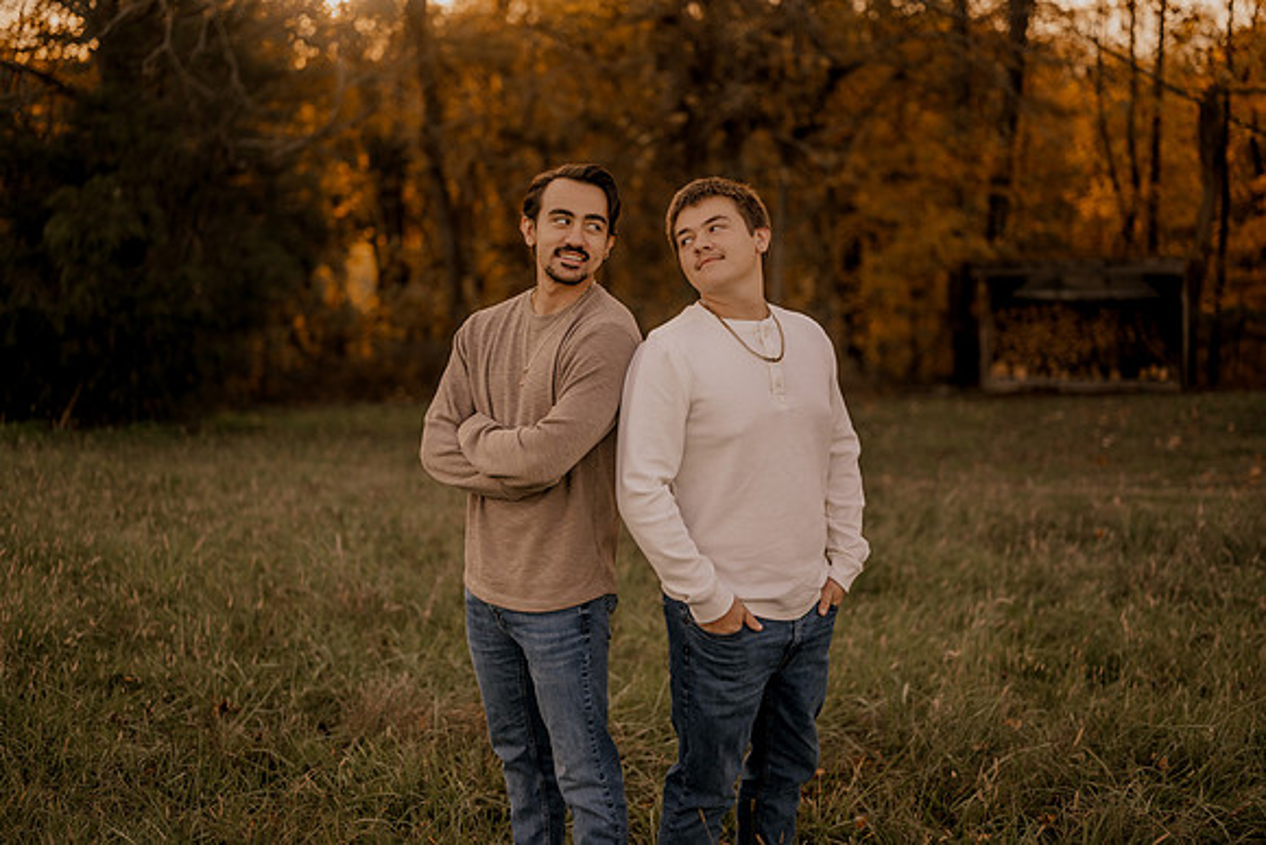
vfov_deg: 27.0
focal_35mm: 50
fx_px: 1759
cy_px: 422
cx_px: 633
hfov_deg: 39.6
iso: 250
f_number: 1.8
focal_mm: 50
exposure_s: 1/500
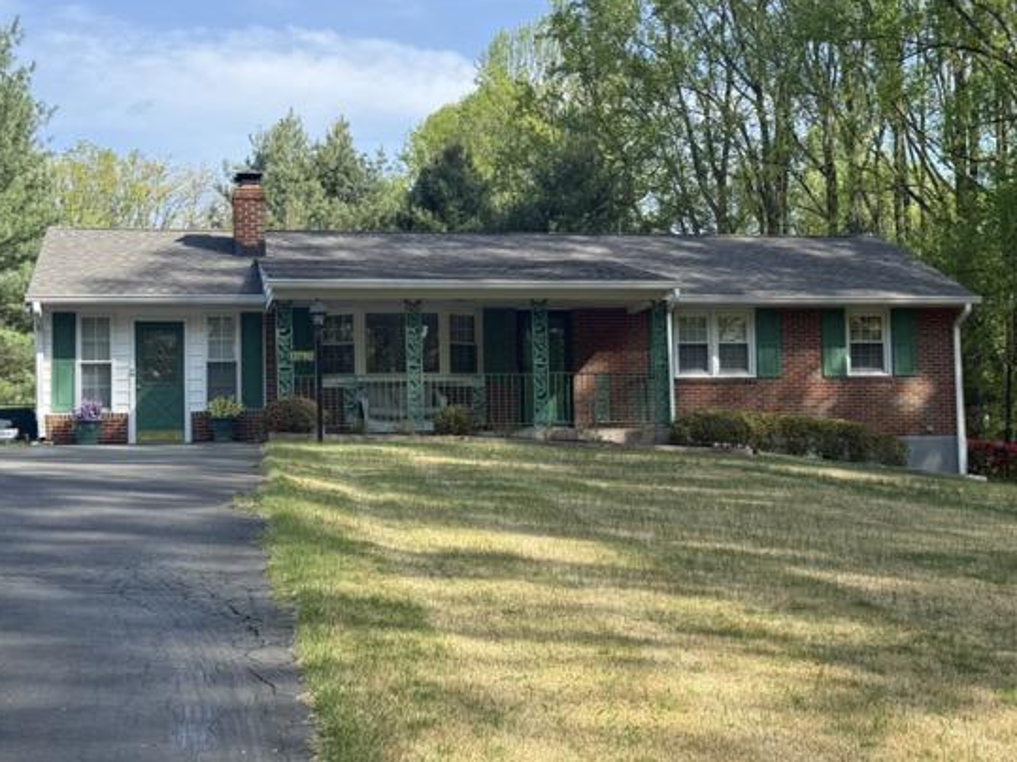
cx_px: 564
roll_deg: +1.2
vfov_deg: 25.6
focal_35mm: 57
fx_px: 1674
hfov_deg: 33.8
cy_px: 373
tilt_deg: +5.0
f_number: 1.78
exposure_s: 1/2033
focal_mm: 6.76
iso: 100
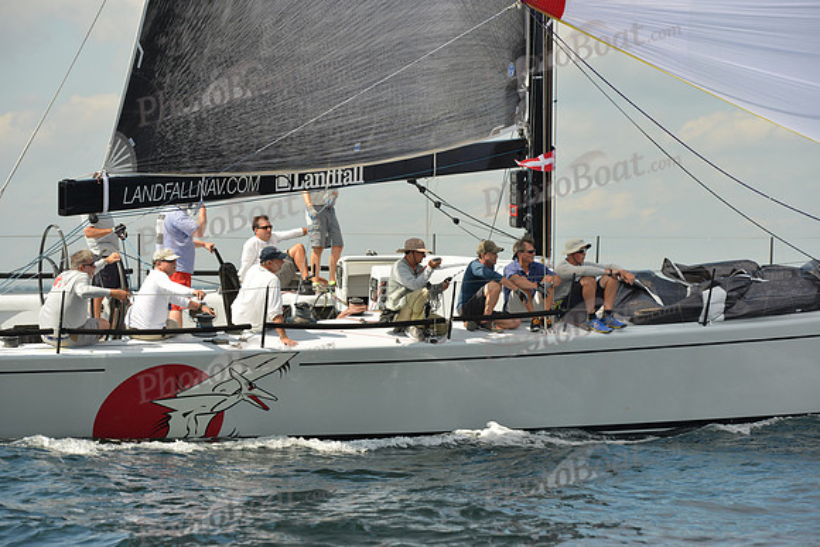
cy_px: 274
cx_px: 410
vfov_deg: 10.2
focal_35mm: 135
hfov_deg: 15.2
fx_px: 3076
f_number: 7.1
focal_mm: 135
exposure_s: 1/1250
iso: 320
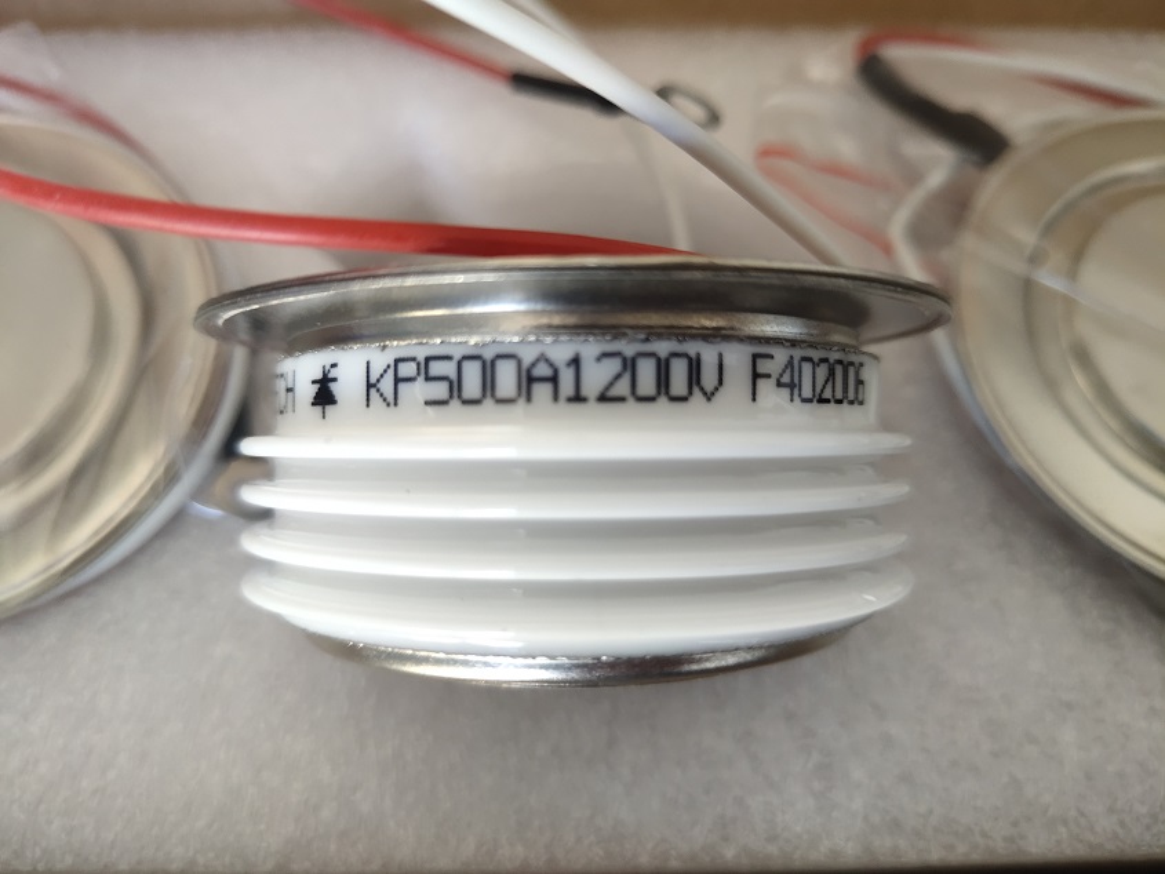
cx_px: 582
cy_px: 437
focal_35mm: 29
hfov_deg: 61.7
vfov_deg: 48.2
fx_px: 976
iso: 211
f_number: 1.8
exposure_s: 1/50
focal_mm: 4.27
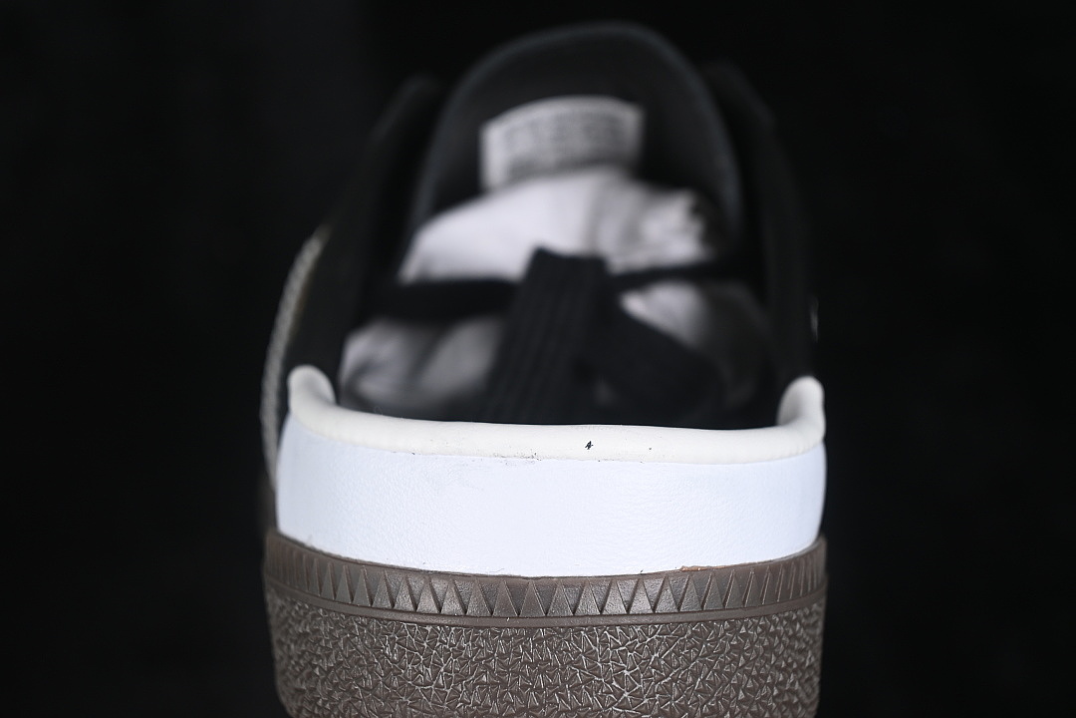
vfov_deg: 18.2
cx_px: 538
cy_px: 359
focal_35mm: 75
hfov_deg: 27.0
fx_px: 2241
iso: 160
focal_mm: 50
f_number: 6.3
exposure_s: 1/50
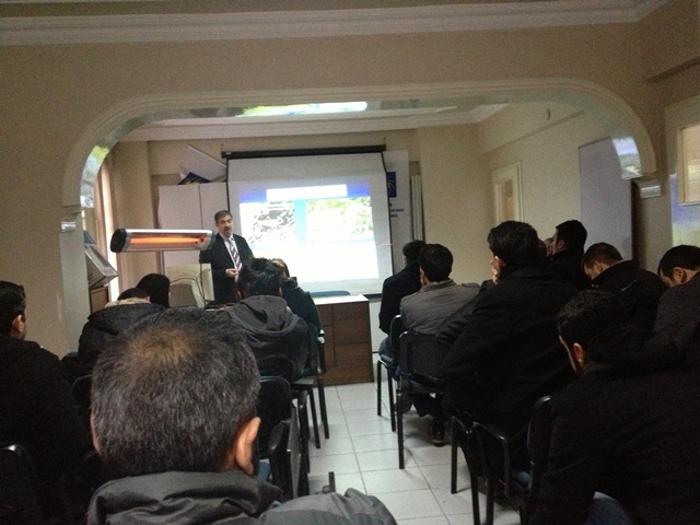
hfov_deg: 52.6
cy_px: 262
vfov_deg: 40.7
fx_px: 708
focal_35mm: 35
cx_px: 350
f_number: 2.4
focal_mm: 4.28
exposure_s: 1/15
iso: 640
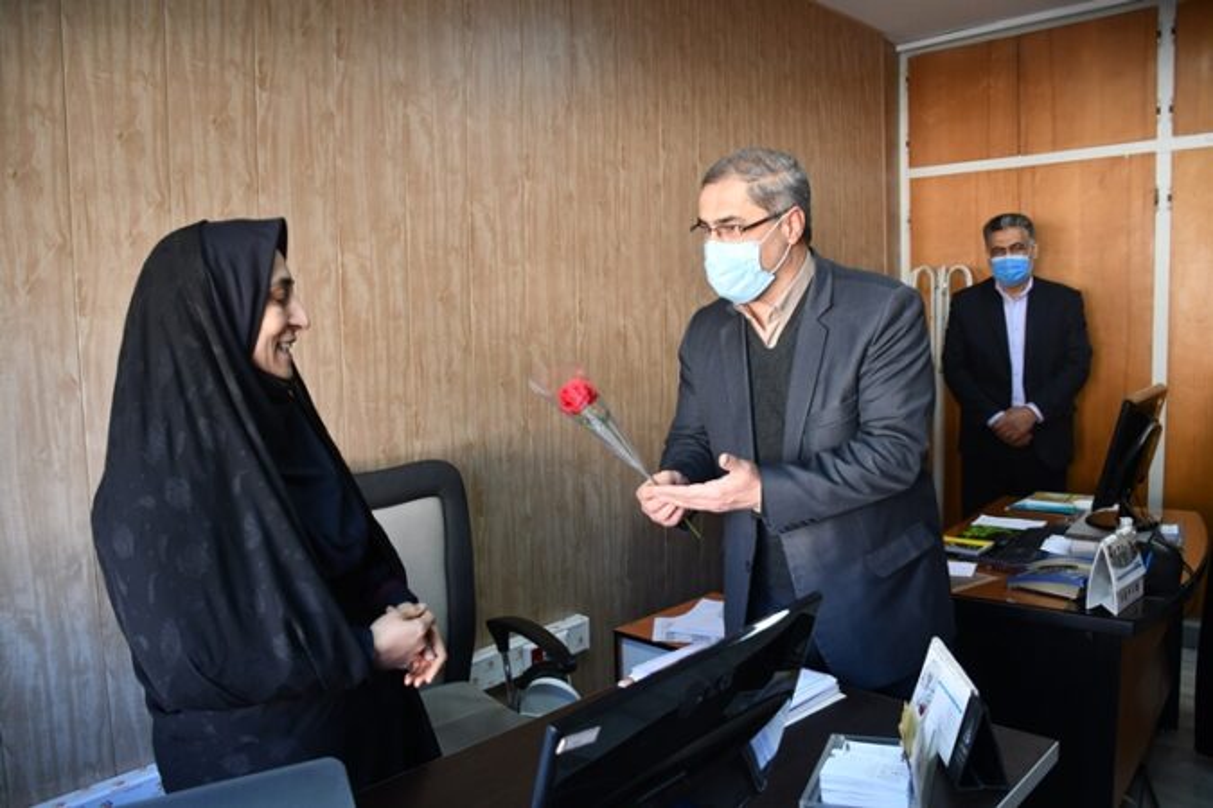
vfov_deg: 47.9
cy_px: 404
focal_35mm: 27
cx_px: 606
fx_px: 910
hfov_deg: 67.4
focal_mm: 18
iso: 1100
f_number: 3.5
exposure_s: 1/125
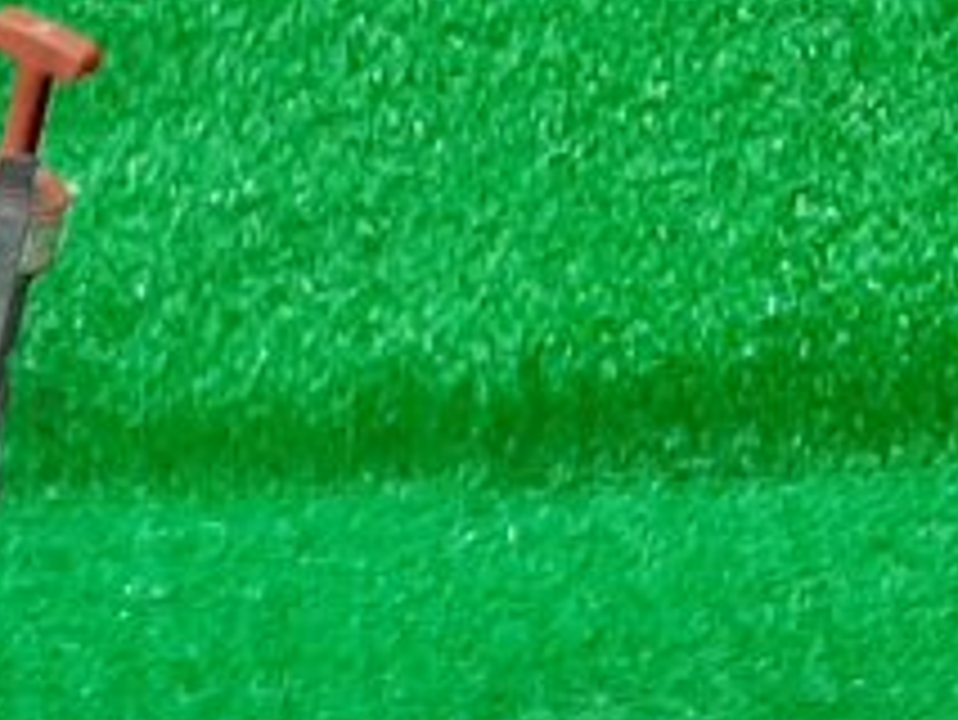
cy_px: 1490
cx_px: -715
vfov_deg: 8.0
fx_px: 4874
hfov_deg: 10.6
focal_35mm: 176
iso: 115
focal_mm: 3.93
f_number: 1.7
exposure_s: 1/50
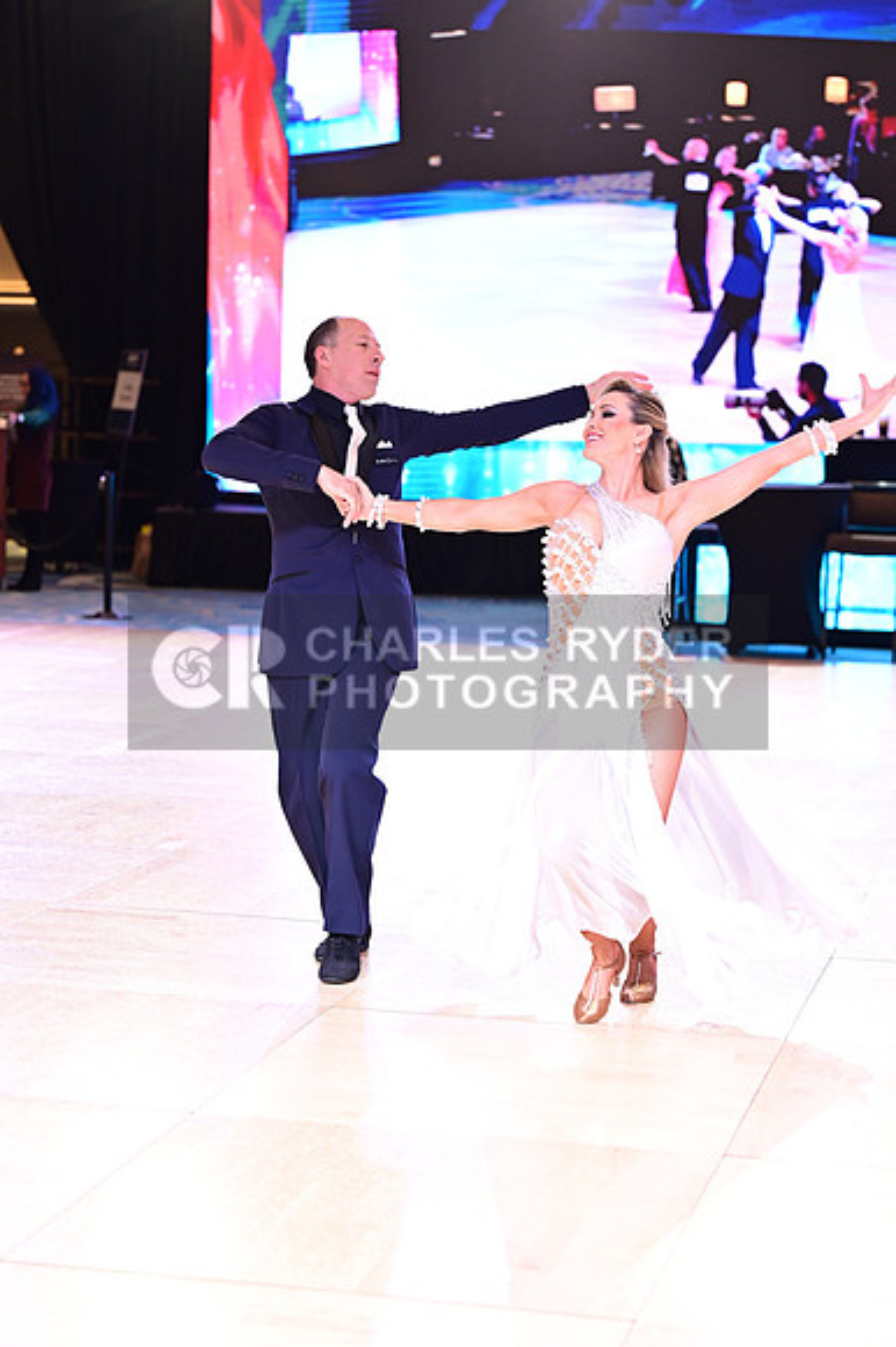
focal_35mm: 80
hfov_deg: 17.0
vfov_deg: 25.4
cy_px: 674
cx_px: 448
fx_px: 2990
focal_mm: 80
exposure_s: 1/250
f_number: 2.8
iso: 1600
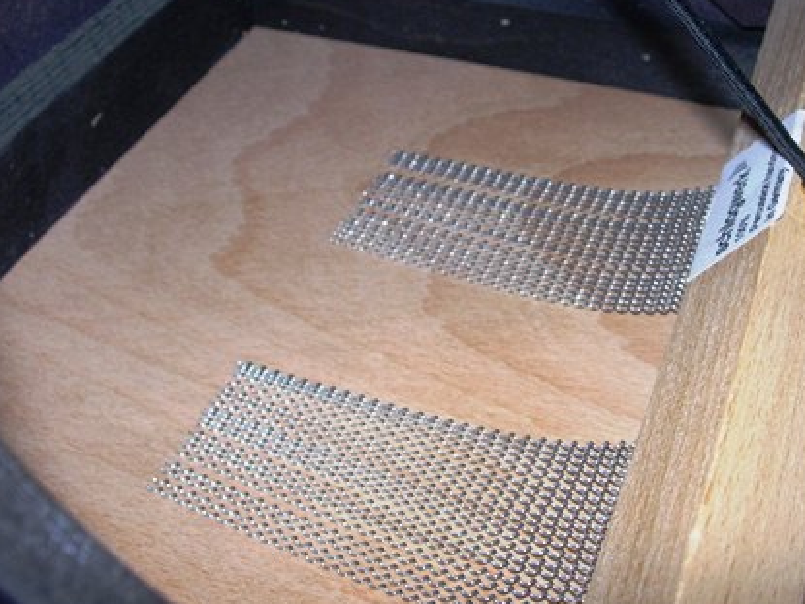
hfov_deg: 34.8
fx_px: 1279
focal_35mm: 55
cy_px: 254
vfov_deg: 26.5
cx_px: 481
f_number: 4.8
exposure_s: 1/64
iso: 79
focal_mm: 7.8
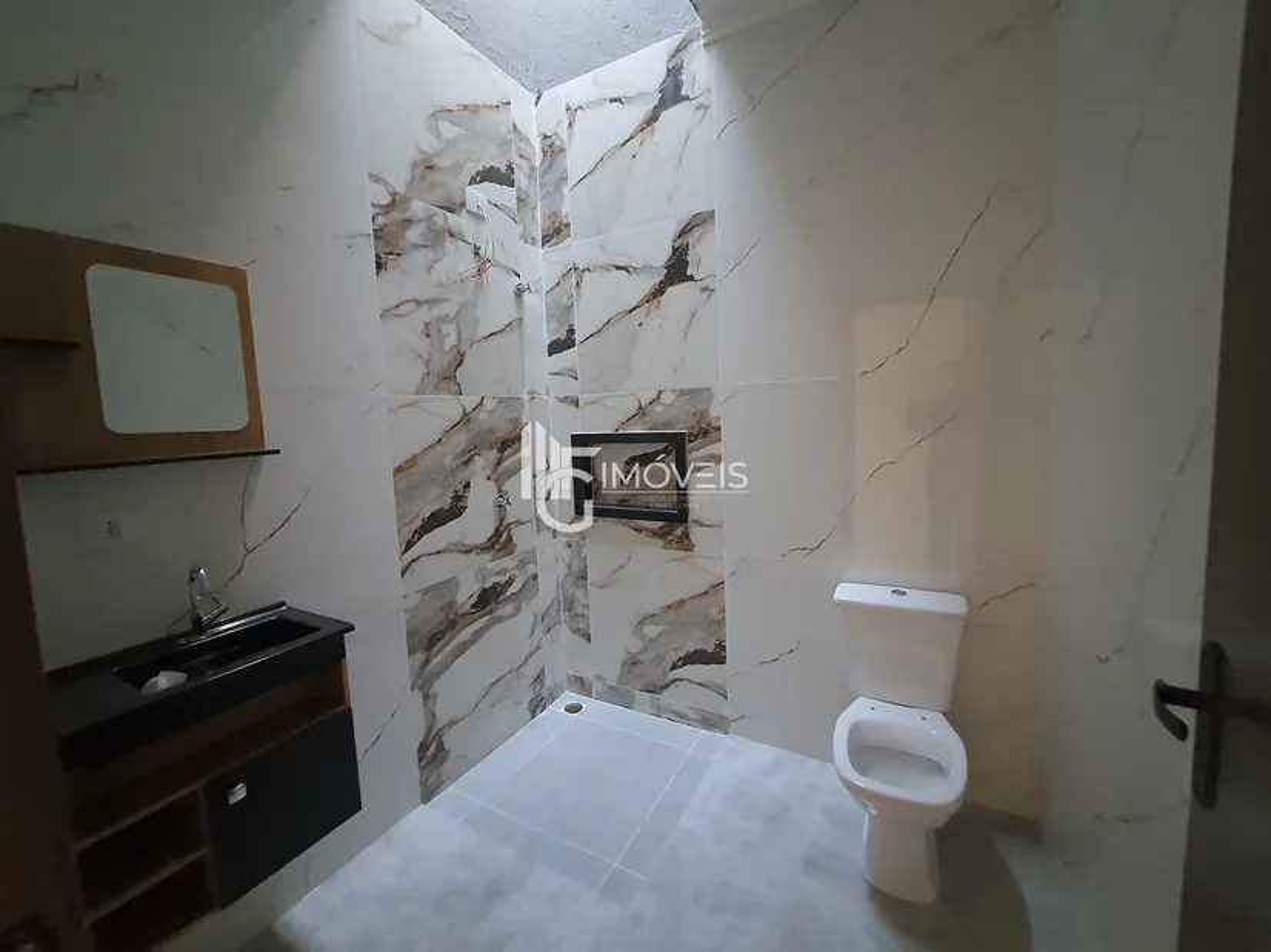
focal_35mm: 13
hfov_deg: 106.2
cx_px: 636
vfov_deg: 89.9
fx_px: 477
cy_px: 476
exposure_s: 1/24
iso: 640
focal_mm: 1.74
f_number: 2.2
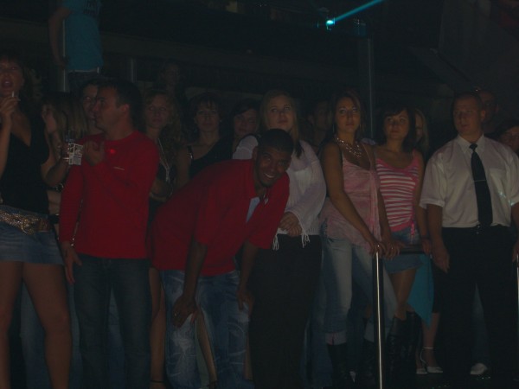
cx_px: 260
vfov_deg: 18.4
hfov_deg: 24.4
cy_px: 194
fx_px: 1199
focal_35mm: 80
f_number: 4.4
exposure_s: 1/60
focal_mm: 16.6
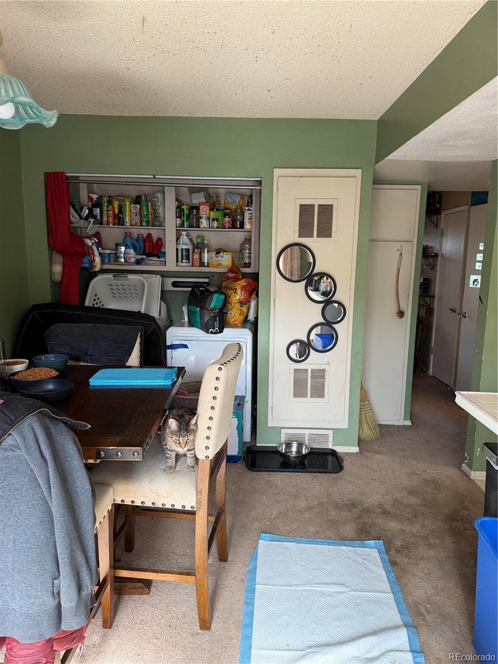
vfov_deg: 71.6
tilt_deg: -8.3
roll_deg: -1.7
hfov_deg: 56.8
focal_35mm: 24
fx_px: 460
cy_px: 332
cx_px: 249
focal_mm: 6.76
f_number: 1.78
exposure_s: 1/121
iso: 160
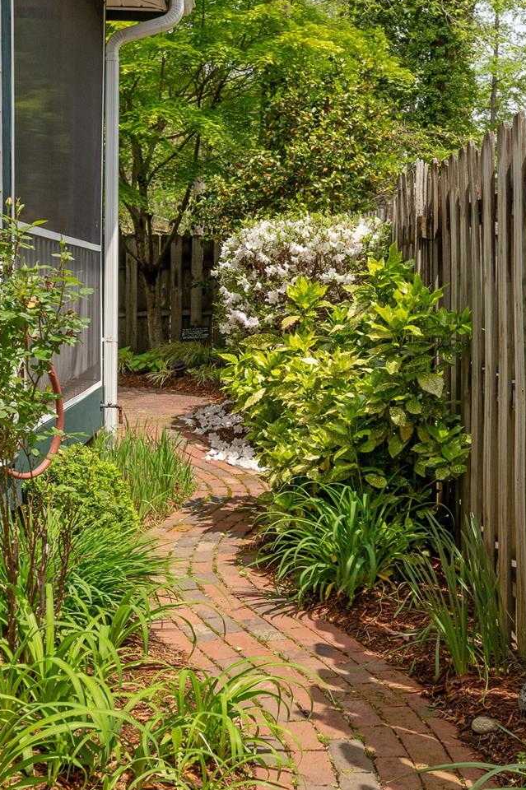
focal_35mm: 48
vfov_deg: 41.1
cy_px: 347
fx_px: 1053
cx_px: 244
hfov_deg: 28.0
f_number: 8
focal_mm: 30
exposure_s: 1/1000
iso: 320
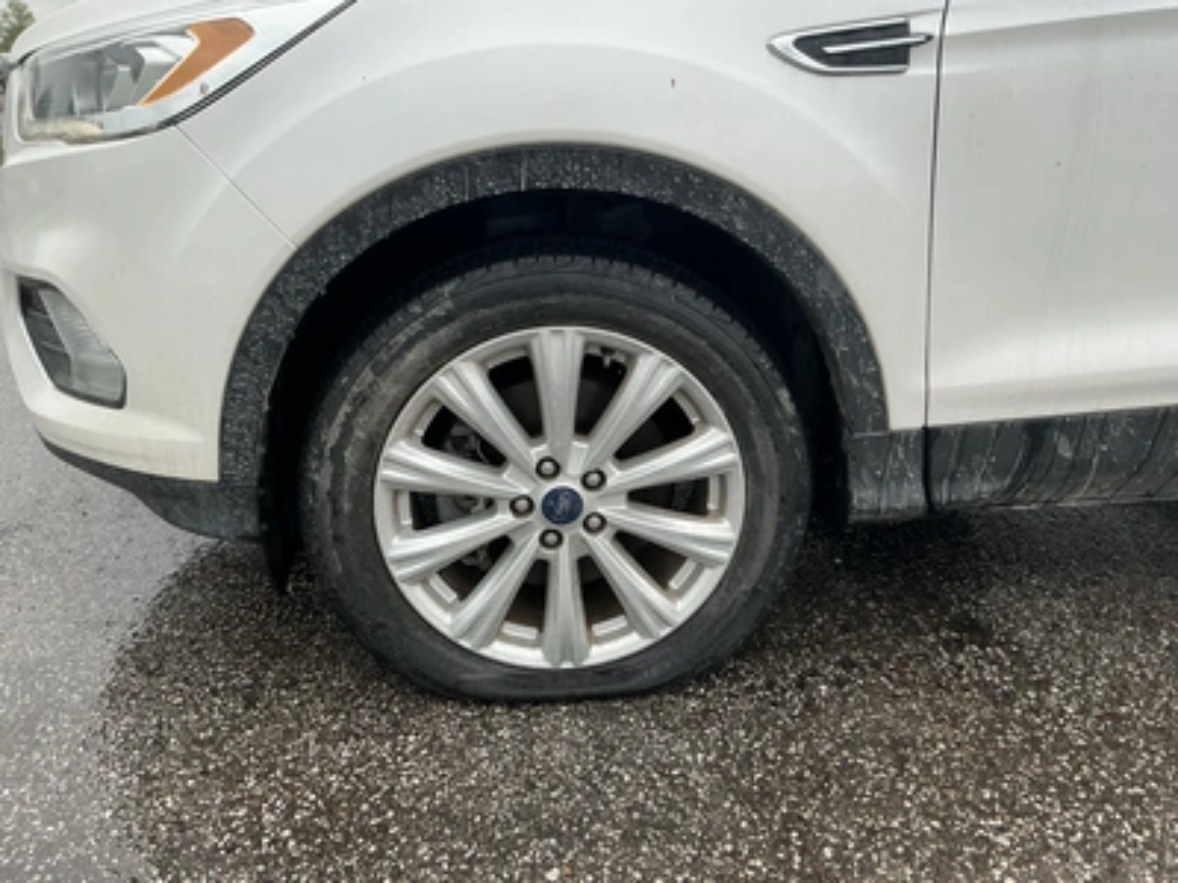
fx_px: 953
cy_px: 442
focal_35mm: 28
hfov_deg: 63.4
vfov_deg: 49.7
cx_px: 589
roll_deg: +2.8
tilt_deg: -22.6
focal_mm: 3
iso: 20
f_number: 1.8
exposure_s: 1/195
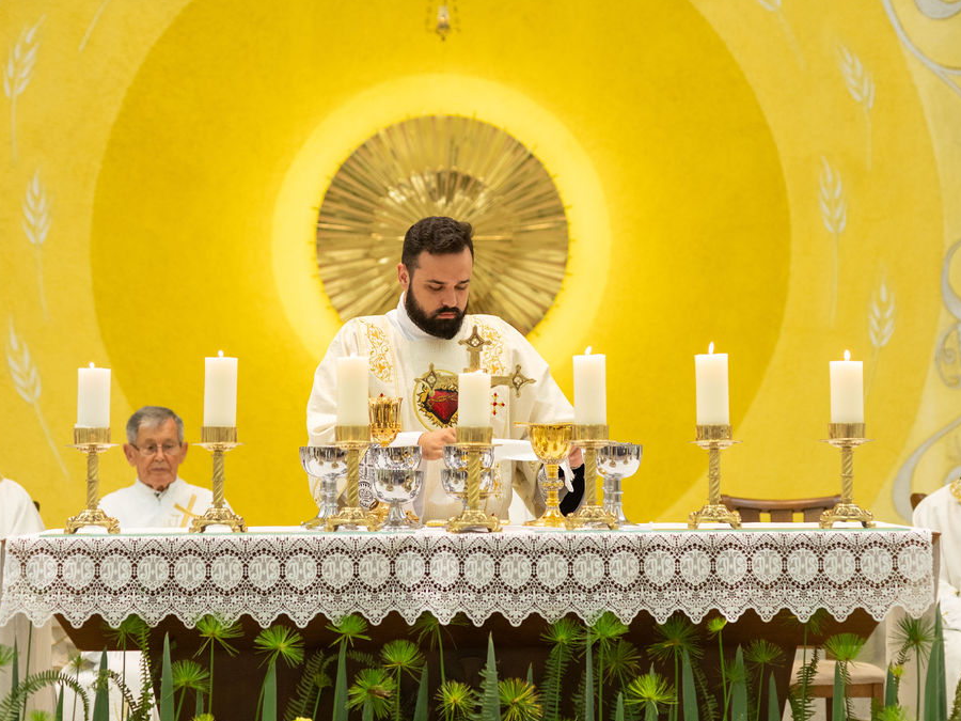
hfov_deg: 21.1
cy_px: 358
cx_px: 470
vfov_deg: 15.9
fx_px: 2582
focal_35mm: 93
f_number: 3.2
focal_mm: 85
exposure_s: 1/200
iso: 2000
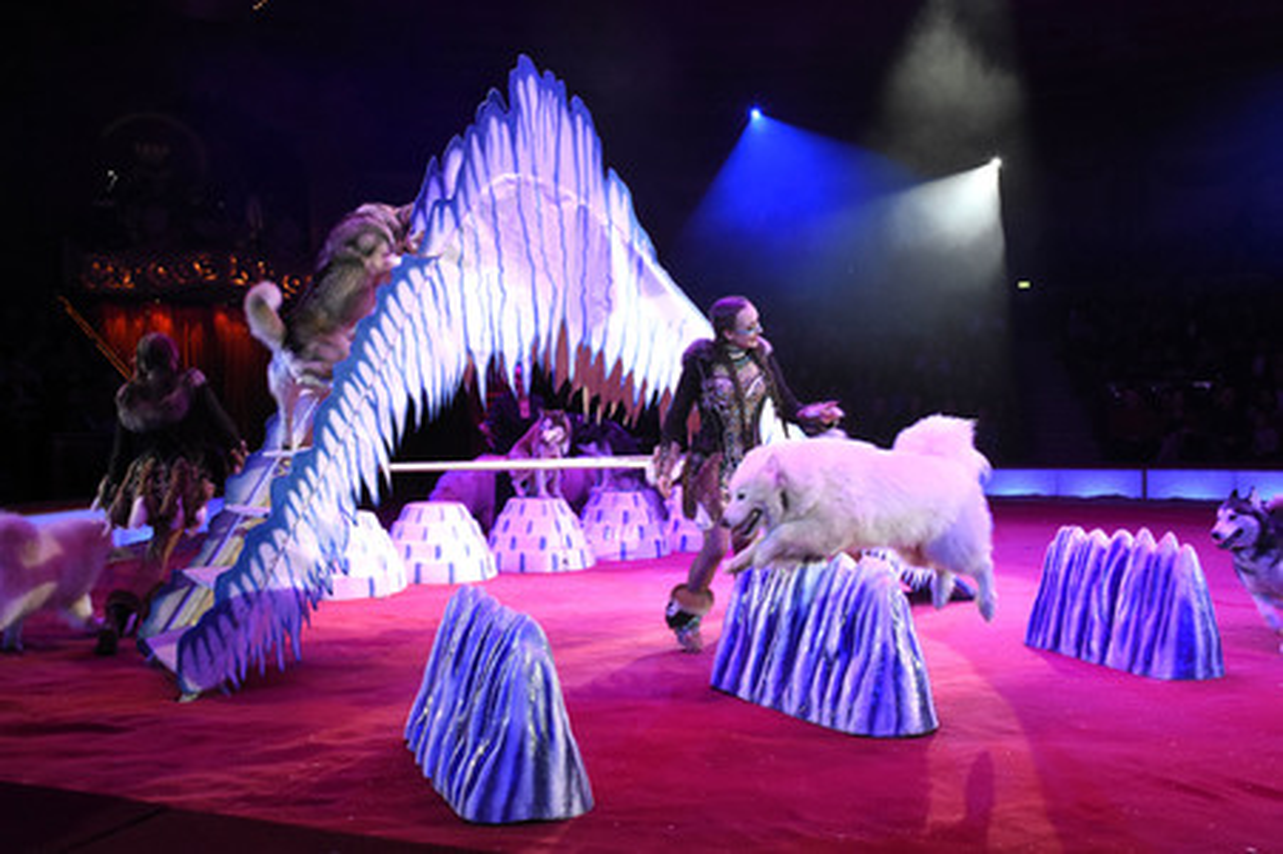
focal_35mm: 33
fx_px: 1175
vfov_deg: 39.9
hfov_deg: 57.3
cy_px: 427
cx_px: 642
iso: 2500
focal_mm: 22
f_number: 6.3
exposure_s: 1/160
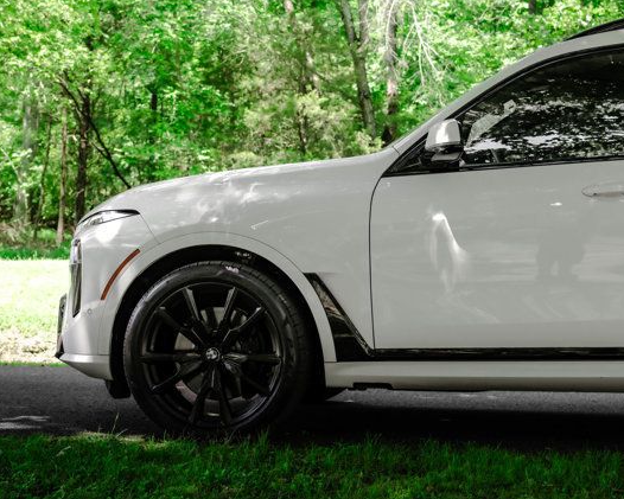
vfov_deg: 23.9
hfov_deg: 29.6
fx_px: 1182
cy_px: 248
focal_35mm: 64
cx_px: 316
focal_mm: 56
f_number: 7.1
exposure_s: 1/250
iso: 800
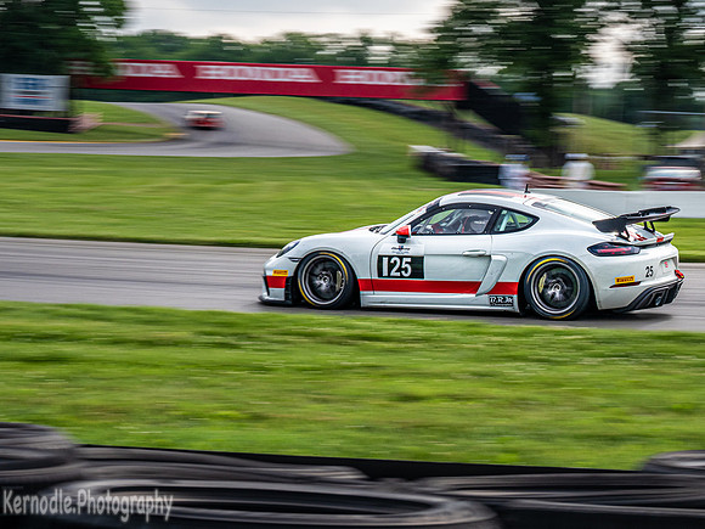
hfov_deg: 19.0
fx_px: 2107
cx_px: 388
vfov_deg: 14.3
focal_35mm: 103
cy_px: 238
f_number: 13
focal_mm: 47
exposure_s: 1/125
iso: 200
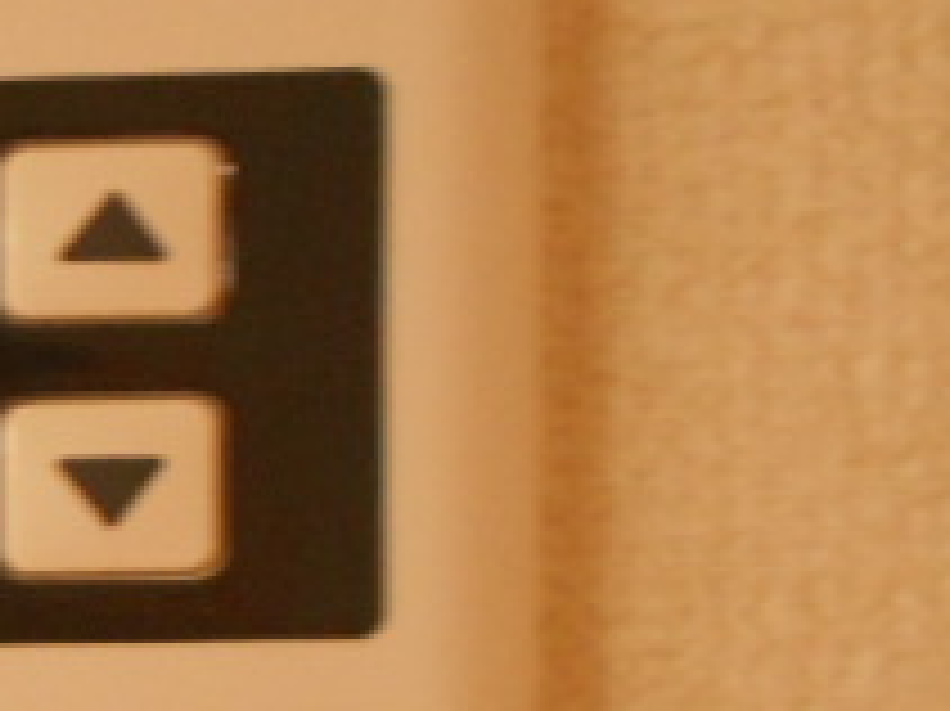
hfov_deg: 21.5
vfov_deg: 18.0
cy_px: 783
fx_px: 2167
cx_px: -396
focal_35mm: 79
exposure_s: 1/20
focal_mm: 4.6
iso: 400
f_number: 3.2
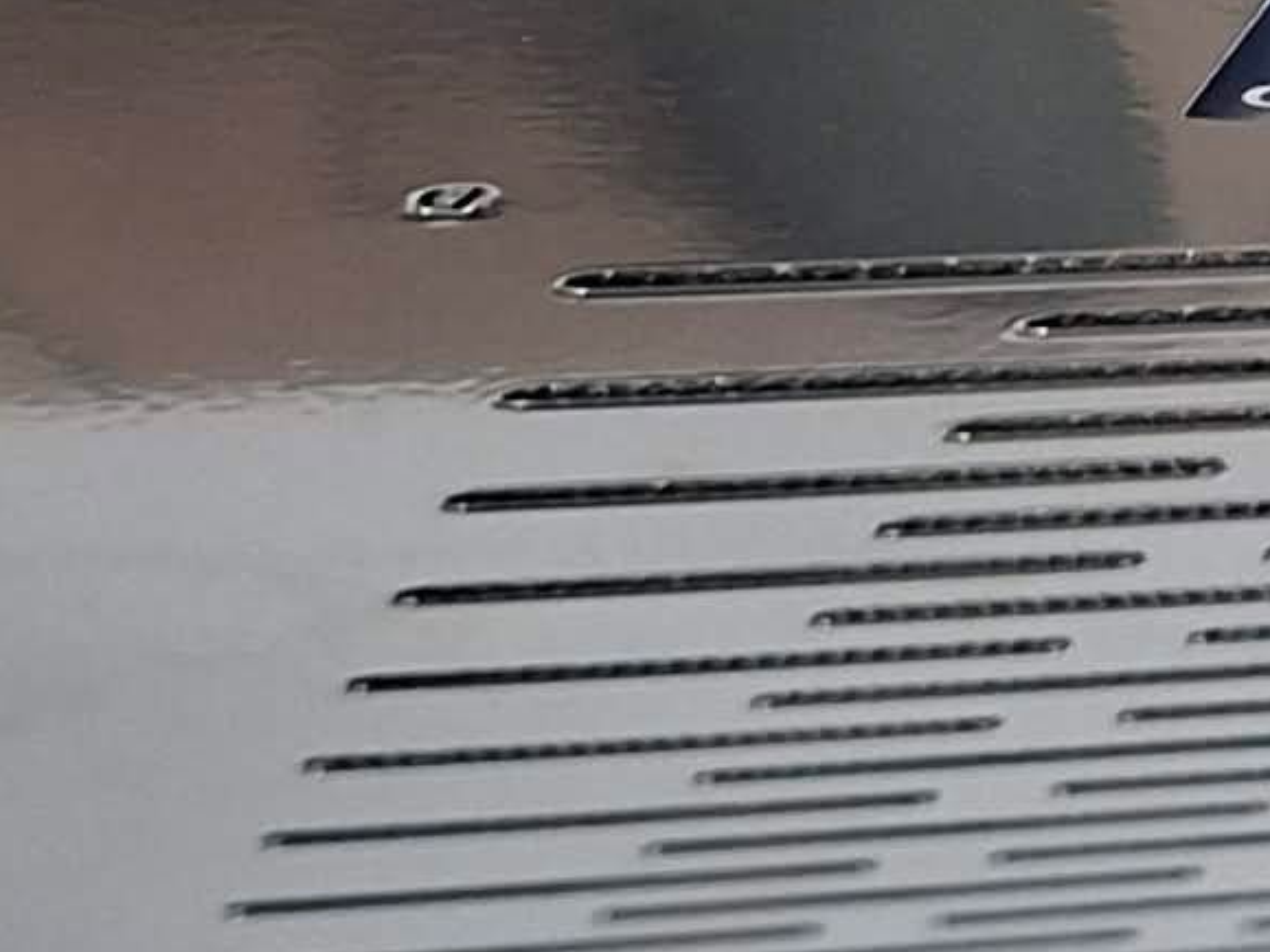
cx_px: 2540
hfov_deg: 11.2
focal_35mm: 159
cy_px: -875
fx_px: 5832
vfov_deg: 8.9
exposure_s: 1/40
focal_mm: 5.54
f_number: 1.8
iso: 250
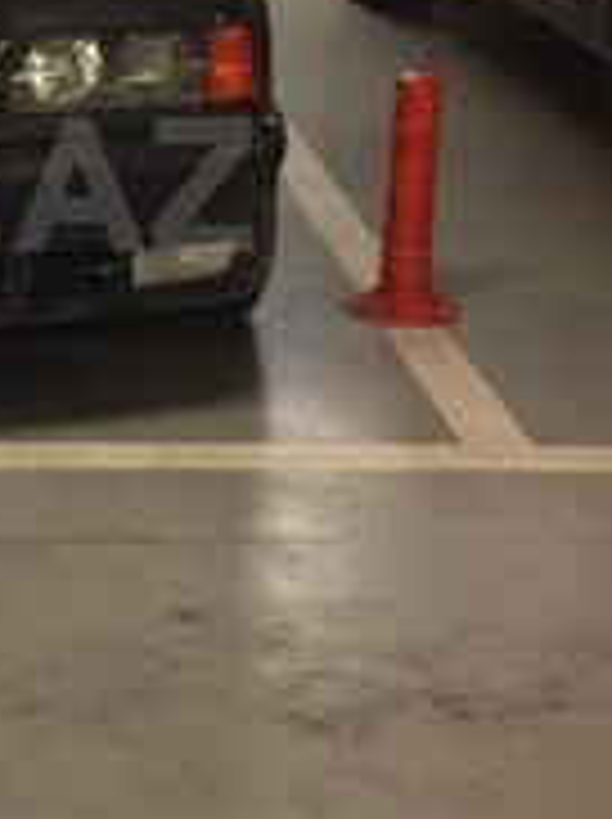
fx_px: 2127
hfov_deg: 15.5
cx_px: -207
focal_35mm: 90
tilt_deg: -11.7
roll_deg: +0.0
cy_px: 184
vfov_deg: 21.6
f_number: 2.4
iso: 80
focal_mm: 4.12
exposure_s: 1/20
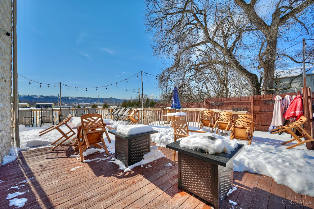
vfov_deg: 81.2
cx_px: 157
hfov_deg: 104.3
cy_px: 104
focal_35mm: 14
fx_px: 122
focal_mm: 14
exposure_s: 1/125
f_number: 11
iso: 100
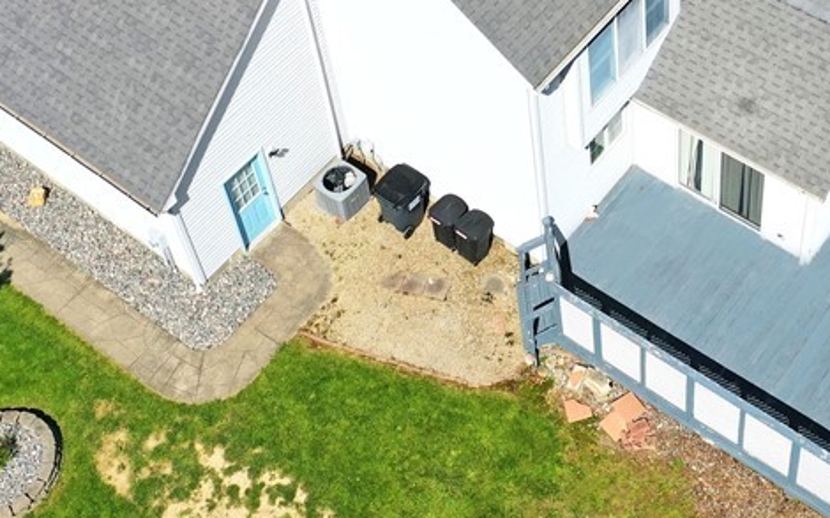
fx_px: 1492
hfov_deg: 30.5
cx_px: 636
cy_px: -42
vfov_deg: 18.9
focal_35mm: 66
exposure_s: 1/640
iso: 100
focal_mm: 10.26
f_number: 6.3
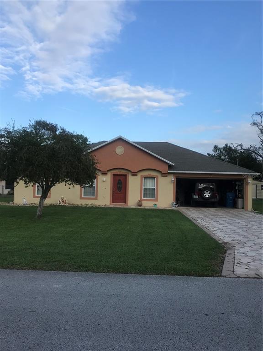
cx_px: 132
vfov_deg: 63.4
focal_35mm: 28
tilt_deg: +2.4
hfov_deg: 49.7
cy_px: 176
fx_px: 284
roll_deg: -1.3
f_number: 1.8
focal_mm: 3.99
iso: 20
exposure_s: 1/1088
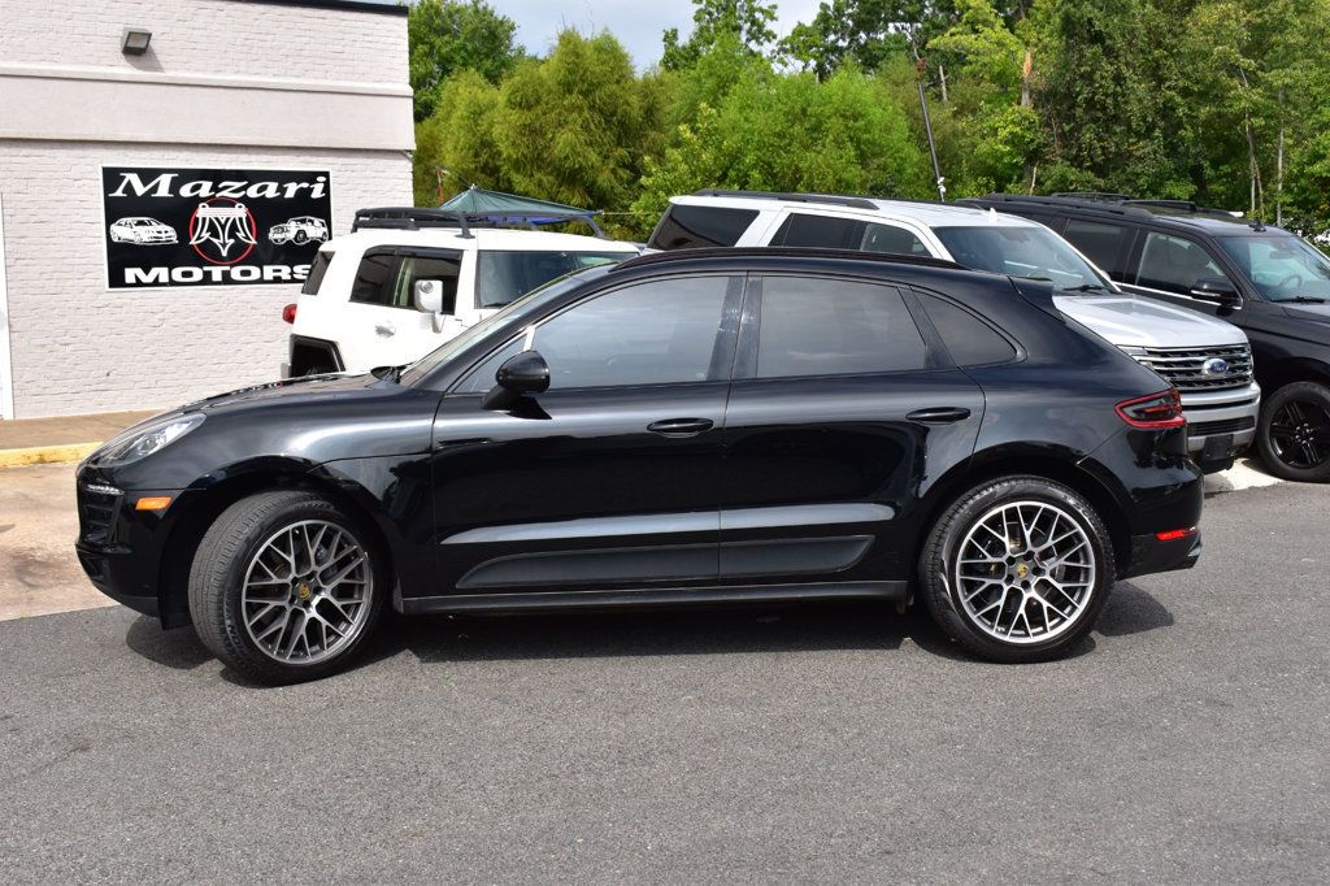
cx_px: 665
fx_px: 1551
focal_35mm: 42
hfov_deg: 46.4
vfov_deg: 31.9
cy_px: 443
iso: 360
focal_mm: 28
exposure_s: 1/500
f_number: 11
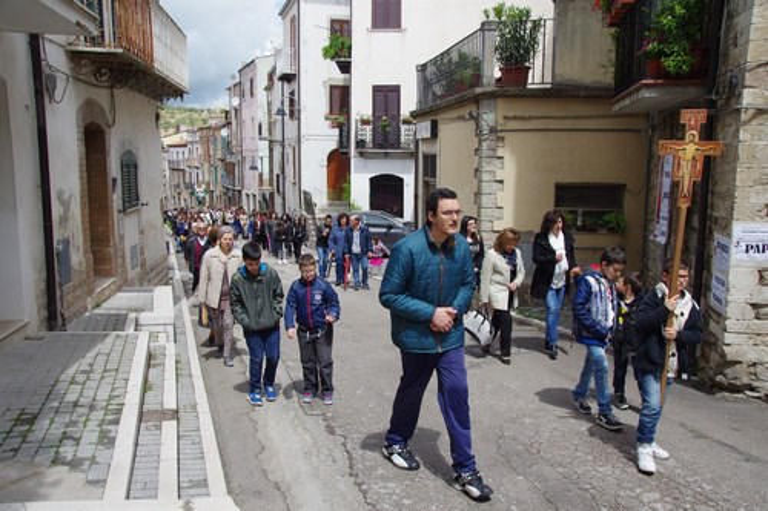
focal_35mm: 33
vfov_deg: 39.9
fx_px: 704
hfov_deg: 57.2
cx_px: 384
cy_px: 256
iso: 250
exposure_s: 1/250
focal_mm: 22
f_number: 10
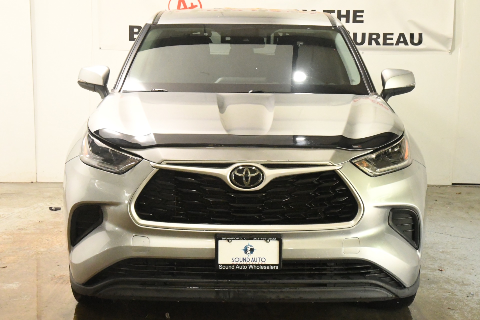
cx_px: 240
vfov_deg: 19.5
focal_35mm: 70
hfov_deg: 28.8
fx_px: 933
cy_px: 160
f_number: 9
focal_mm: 35
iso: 10000
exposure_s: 1/200
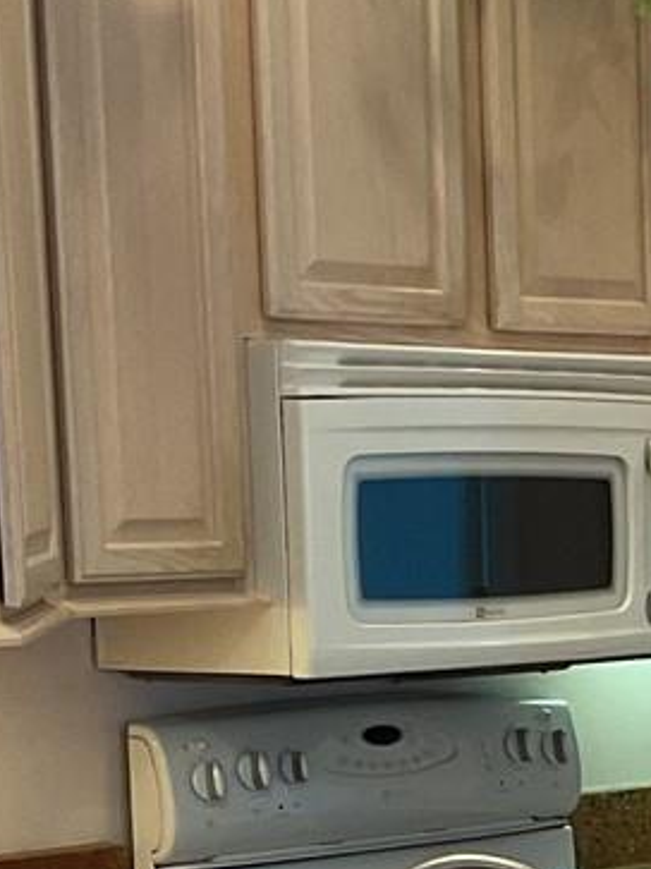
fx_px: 3212
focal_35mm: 128
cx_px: 1132
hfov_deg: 10.9
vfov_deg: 14.9
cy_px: 1039
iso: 80
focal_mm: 3
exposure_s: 1/60
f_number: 1.8
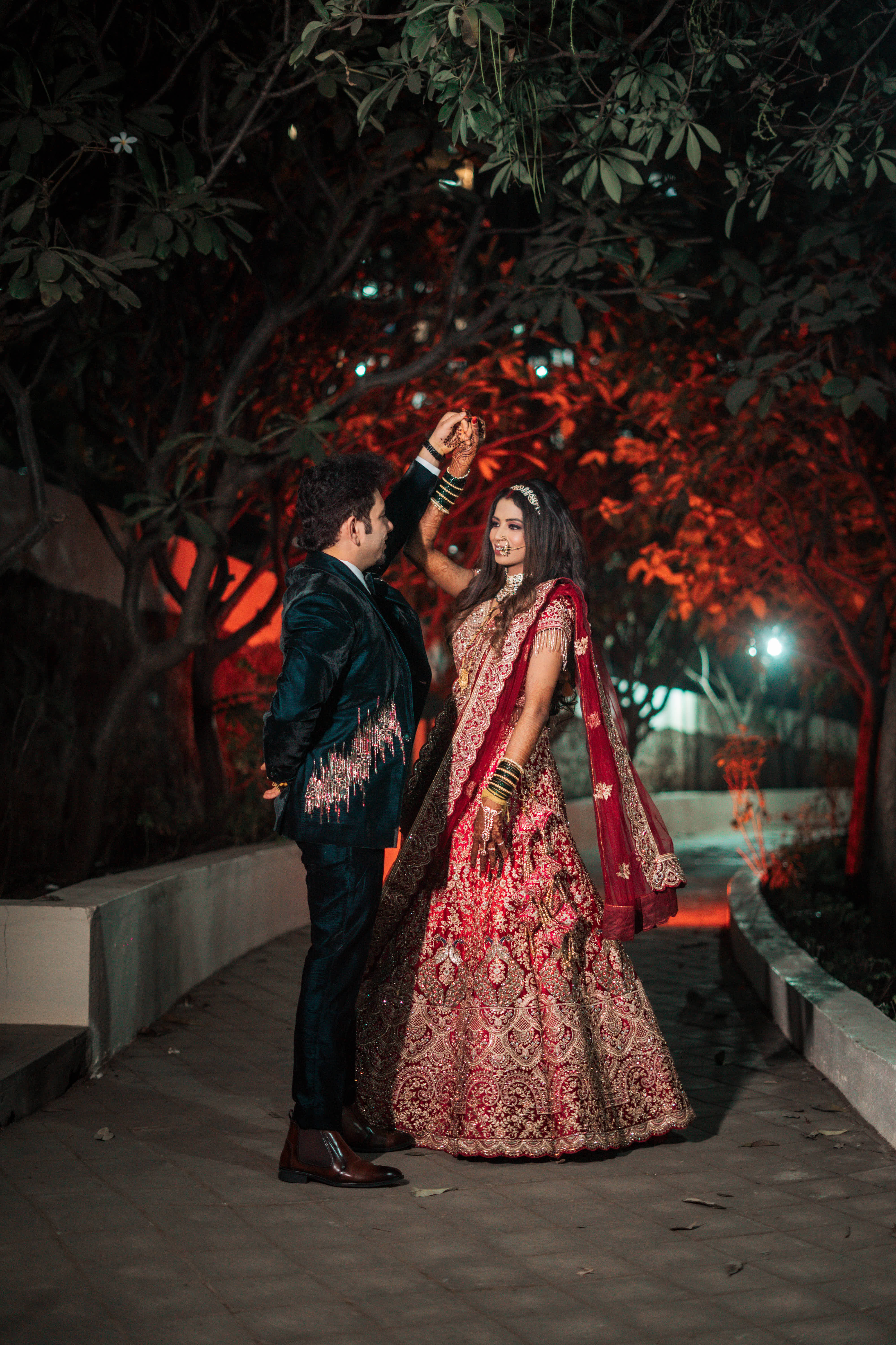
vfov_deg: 39.6
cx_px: 448
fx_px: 1867
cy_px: 672
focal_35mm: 50
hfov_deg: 27.0
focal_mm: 50
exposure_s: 1/250
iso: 1600
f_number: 1.8
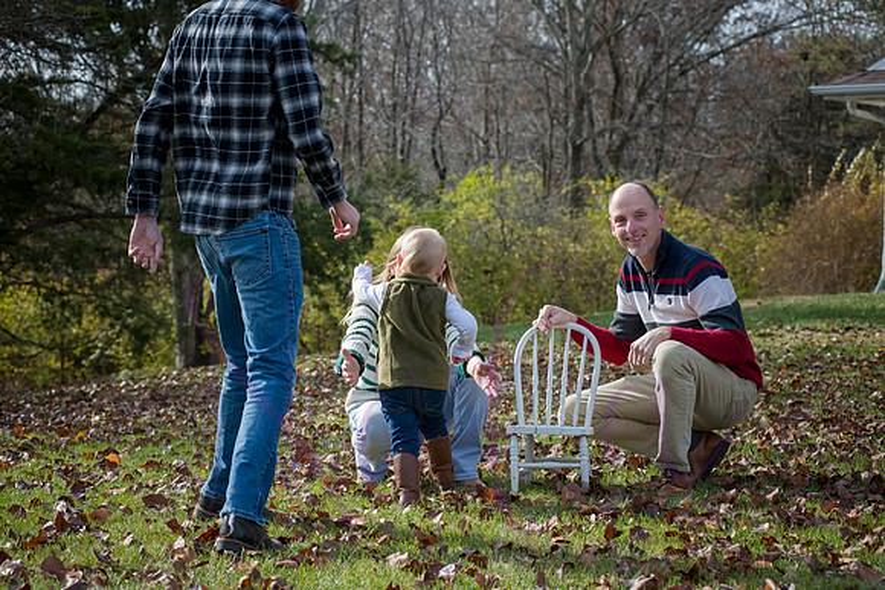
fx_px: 1967
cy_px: 295
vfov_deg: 17.1
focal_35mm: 80
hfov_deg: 25.4
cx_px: 442
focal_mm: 80
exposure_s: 1/500
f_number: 7.1
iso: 400
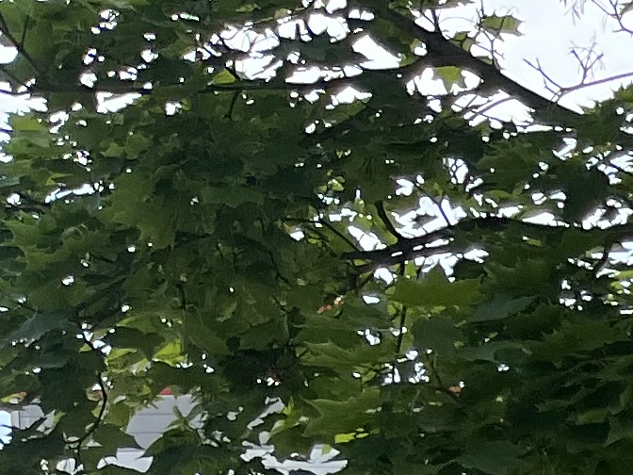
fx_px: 2853
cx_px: 1893
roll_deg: +0.8
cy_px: 1386
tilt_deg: -8.4
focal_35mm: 156
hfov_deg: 9.7
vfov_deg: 8.2
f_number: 1.6
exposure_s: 1/3135
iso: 50
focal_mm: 5.1
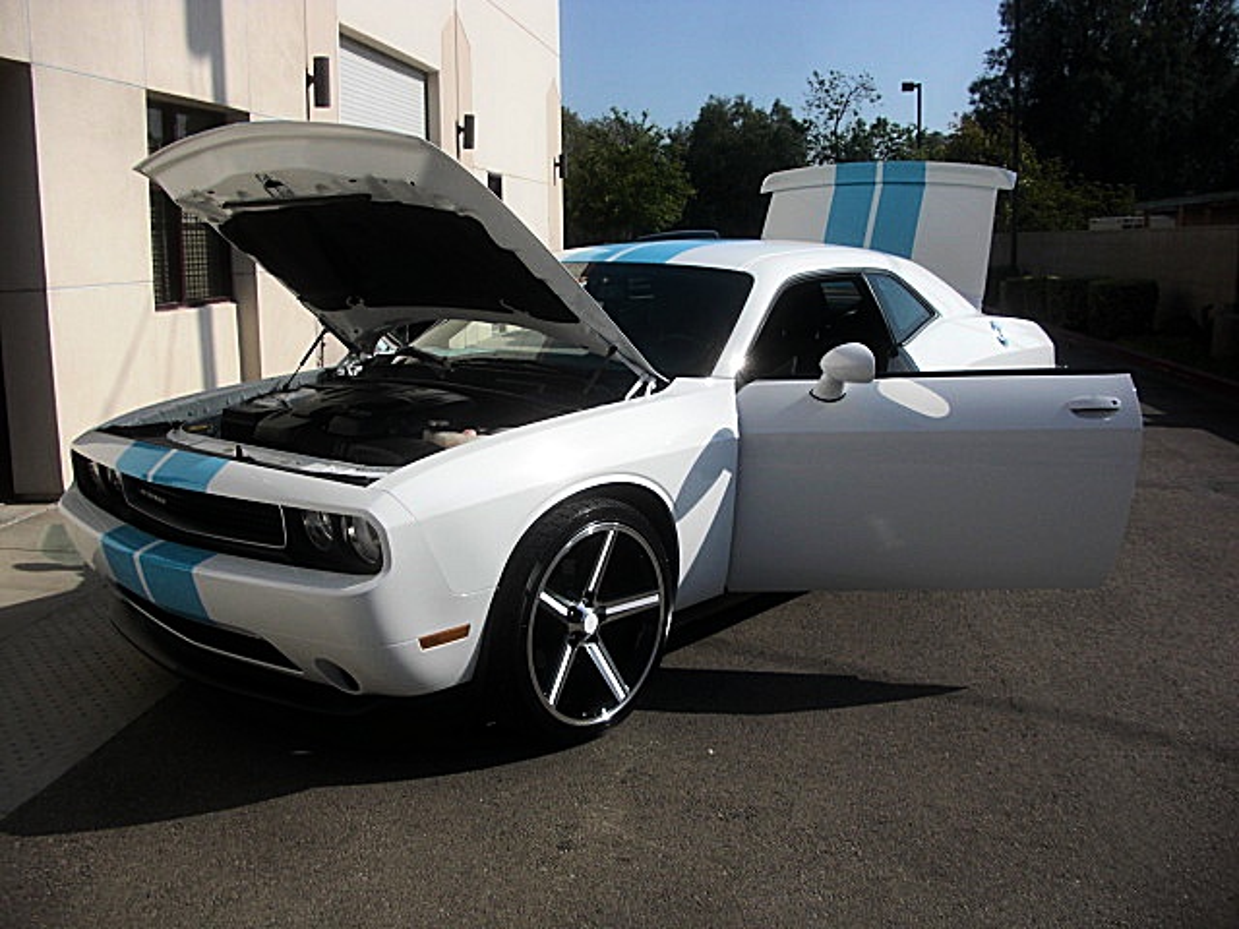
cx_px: 620
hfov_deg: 51.4
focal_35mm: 36
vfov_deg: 39.7
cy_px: 464
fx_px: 1289
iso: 50
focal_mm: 6.3
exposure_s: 1/200
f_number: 7.9
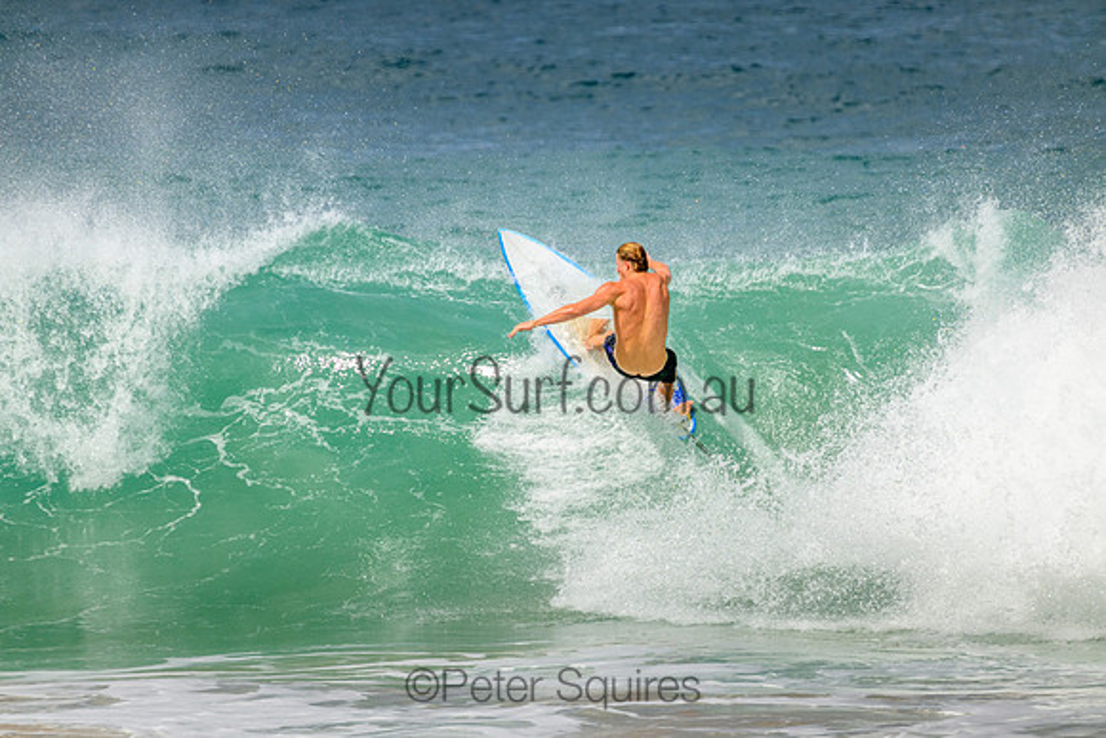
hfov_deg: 2.6
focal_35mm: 800
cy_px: 369
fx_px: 24582
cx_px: 553
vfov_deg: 1.7
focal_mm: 800
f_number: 11
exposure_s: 1/2000
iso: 720
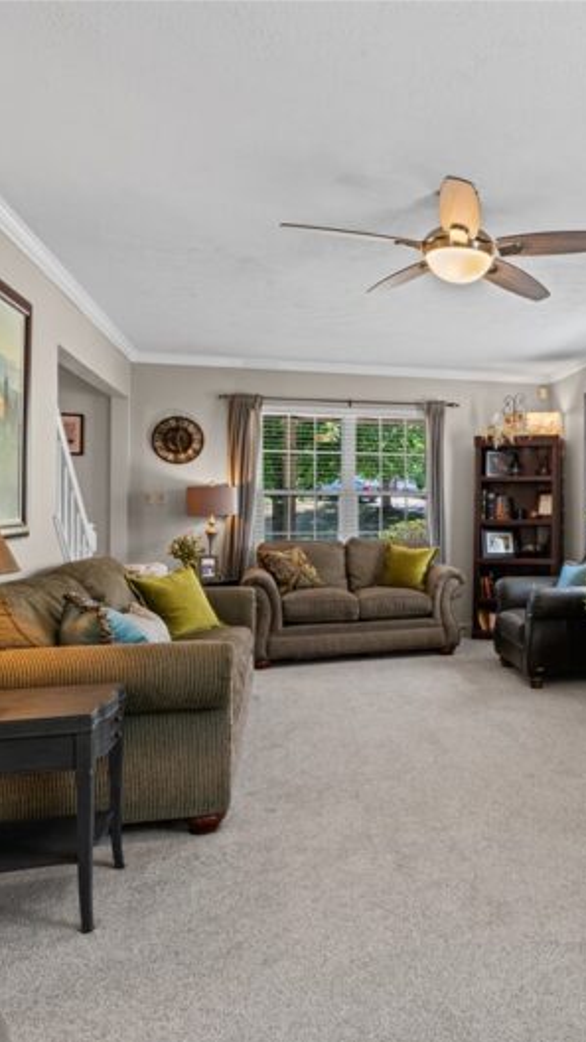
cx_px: 535
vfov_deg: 69.9
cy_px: 524
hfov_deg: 39.6
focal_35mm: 27
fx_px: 746
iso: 400
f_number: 10
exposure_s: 1/4
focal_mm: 17
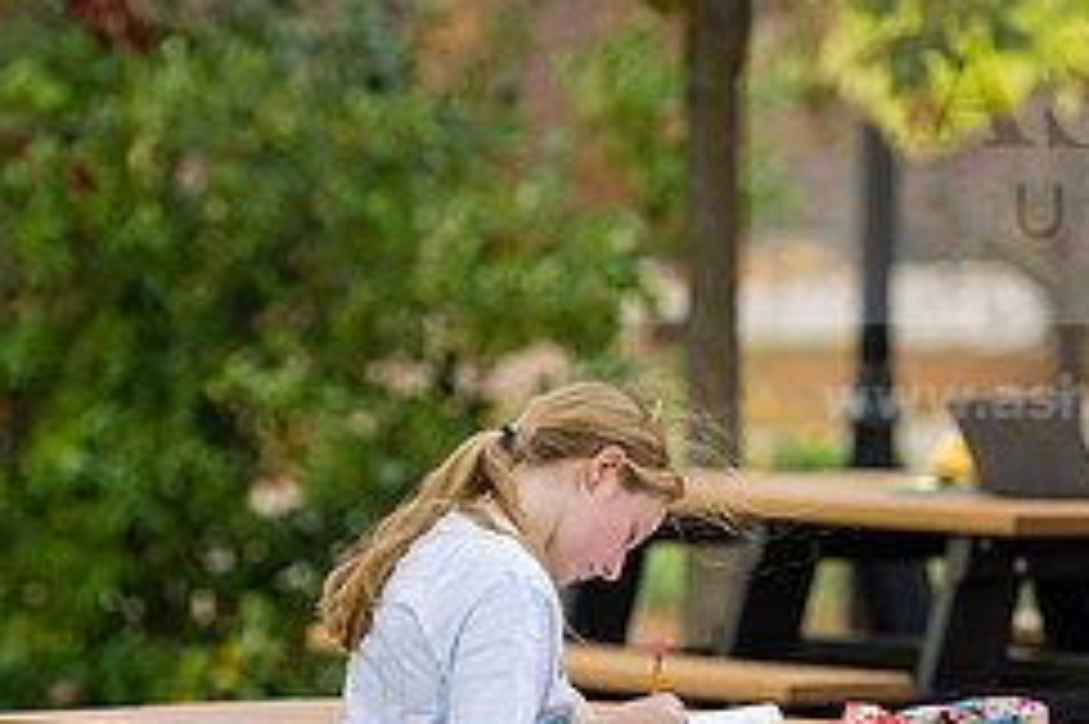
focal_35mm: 444
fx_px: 13421
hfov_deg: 4.6
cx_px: 616
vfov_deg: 3.1
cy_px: 492
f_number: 3.5
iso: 160
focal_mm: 185
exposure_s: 1/320
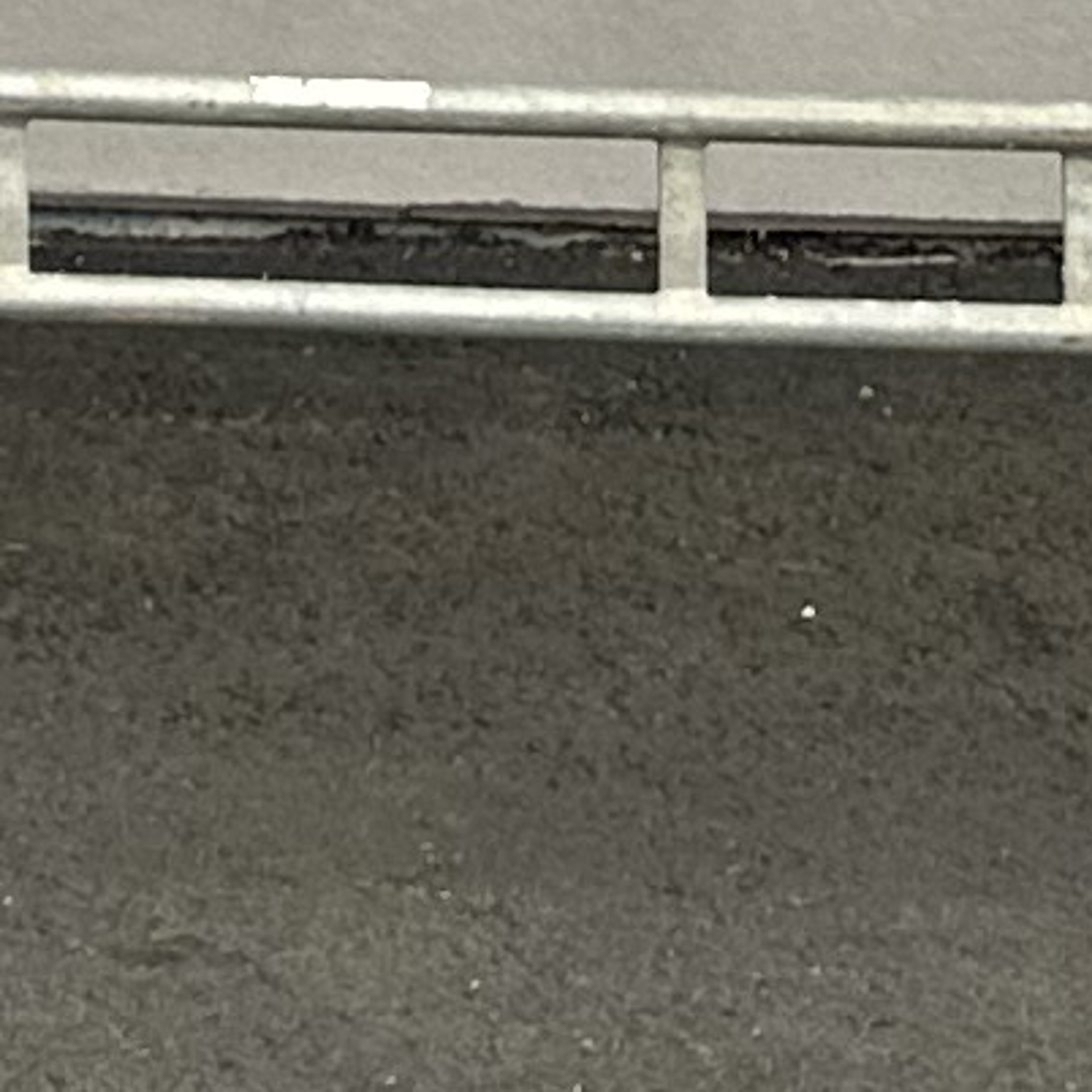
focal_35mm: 213
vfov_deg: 7.4
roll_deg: -0.6
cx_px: -1804
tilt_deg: +2.8
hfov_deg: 7.5
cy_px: -2005
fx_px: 7602
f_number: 1.78
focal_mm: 6.86
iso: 80
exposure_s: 1/541
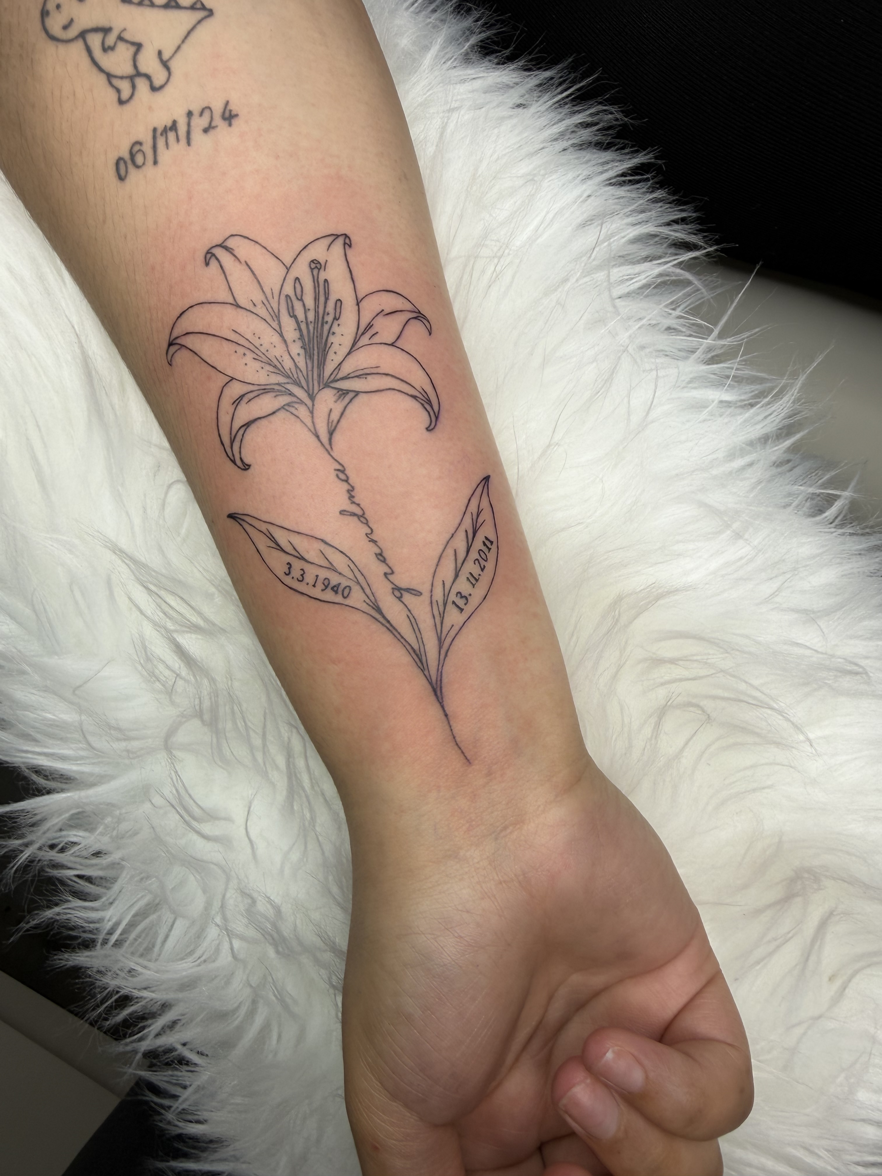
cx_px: 441
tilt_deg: -86.4
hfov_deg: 56.8
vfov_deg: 71.6
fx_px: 815
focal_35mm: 24
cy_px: 588
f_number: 2.2
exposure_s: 1/100
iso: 25
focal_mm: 2.22
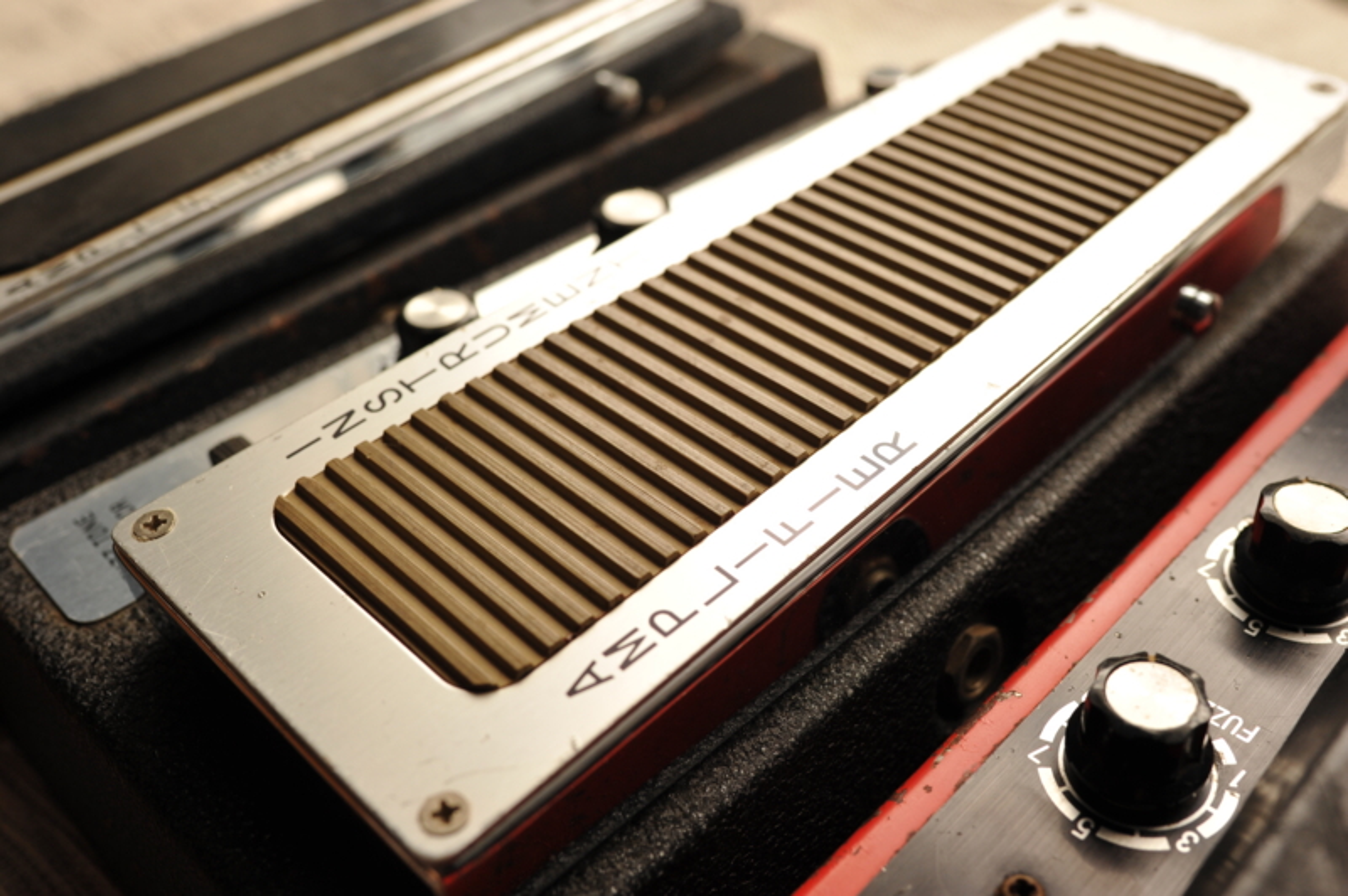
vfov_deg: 37.8
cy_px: 448
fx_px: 1309
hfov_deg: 54.5
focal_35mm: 35
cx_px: 674
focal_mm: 35
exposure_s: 1/125
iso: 800
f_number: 9
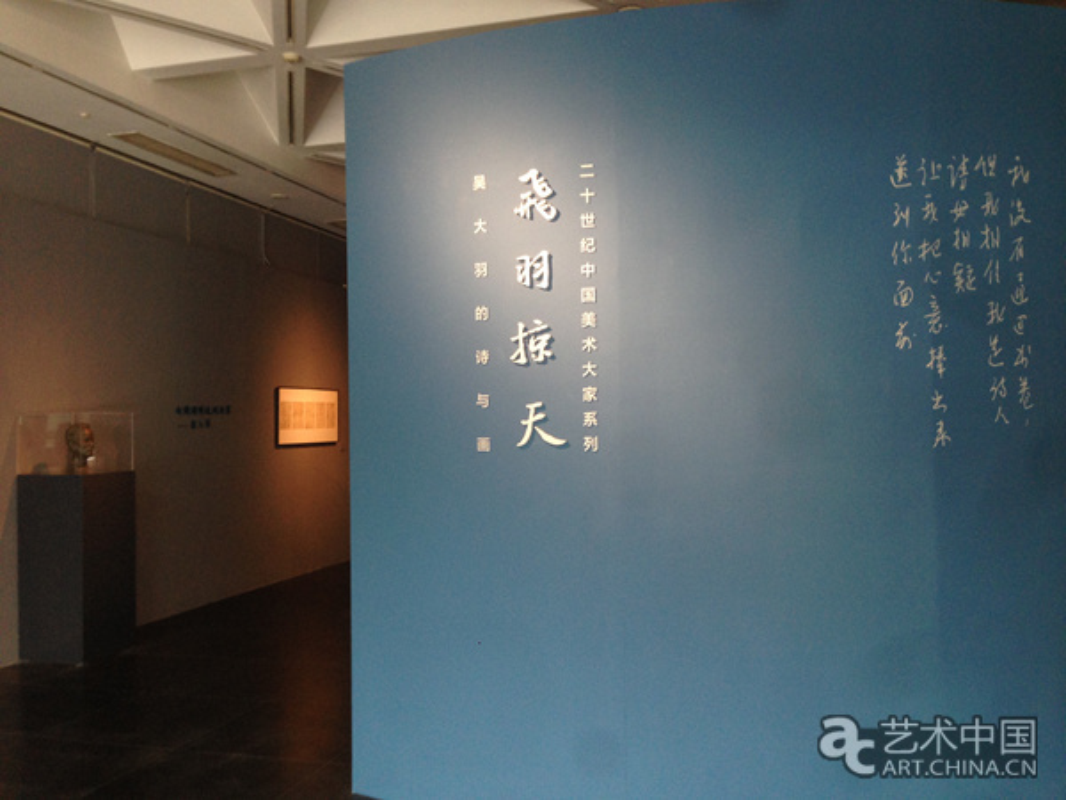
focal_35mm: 33
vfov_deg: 42.9
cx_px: 533
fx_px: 1016
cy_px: 400
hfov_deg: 55.4
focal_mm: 4.12
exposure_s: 1/20
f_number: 2.4
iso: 125
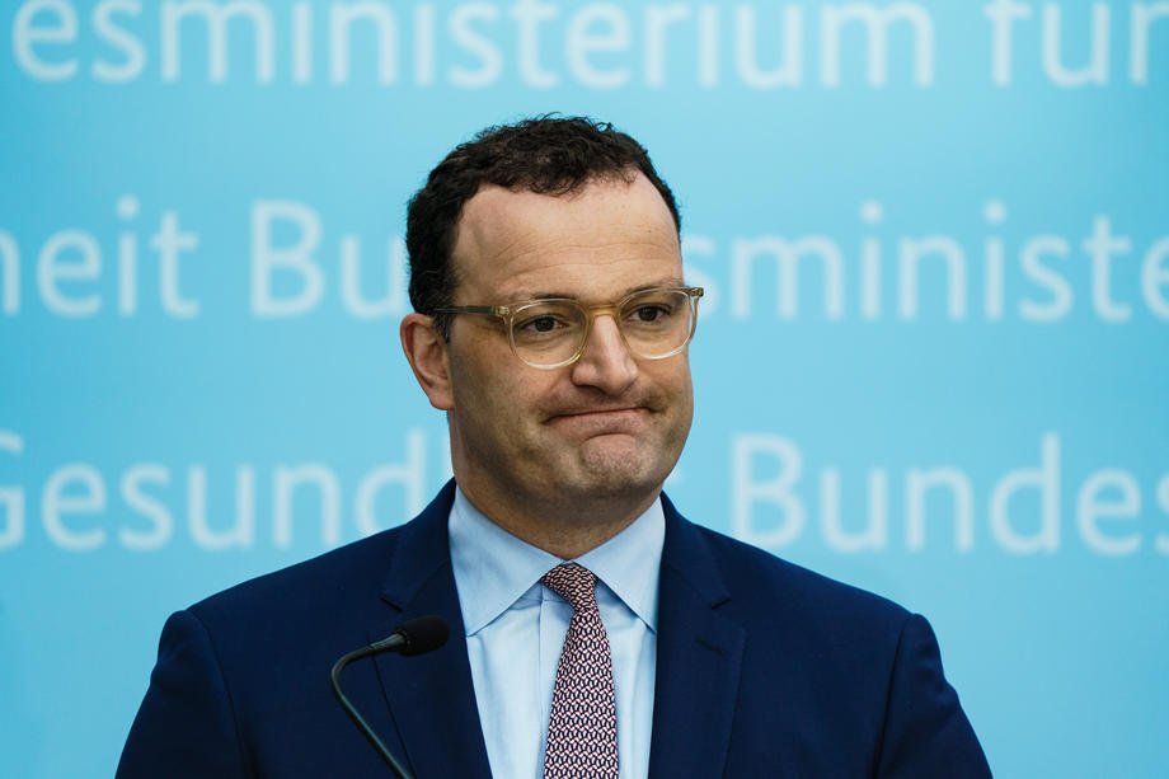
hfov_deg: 3.4
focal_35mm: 600
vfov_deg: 2.3
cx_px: 584
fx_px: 19479
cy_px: 390
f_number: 6.3
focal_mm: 600
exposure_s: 1/500
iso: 1250
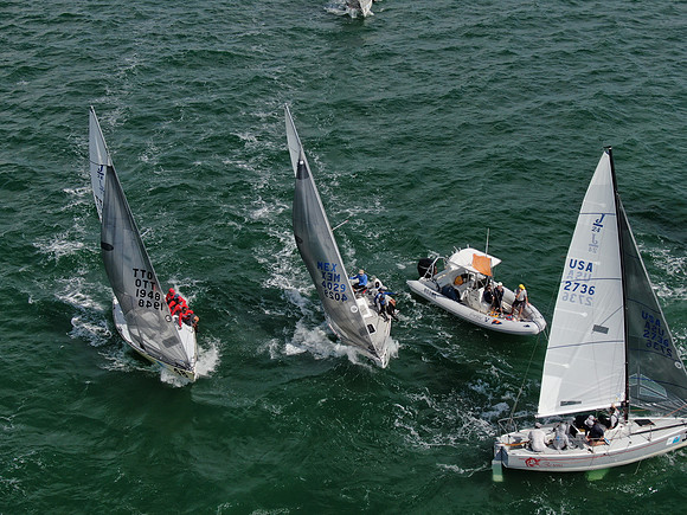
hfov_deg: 39.7
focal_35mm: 48
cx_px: 344
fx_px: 953
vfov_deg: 30.3
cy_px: 258
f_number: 3.8
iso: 100
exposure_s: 1/1250
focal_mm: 8.6
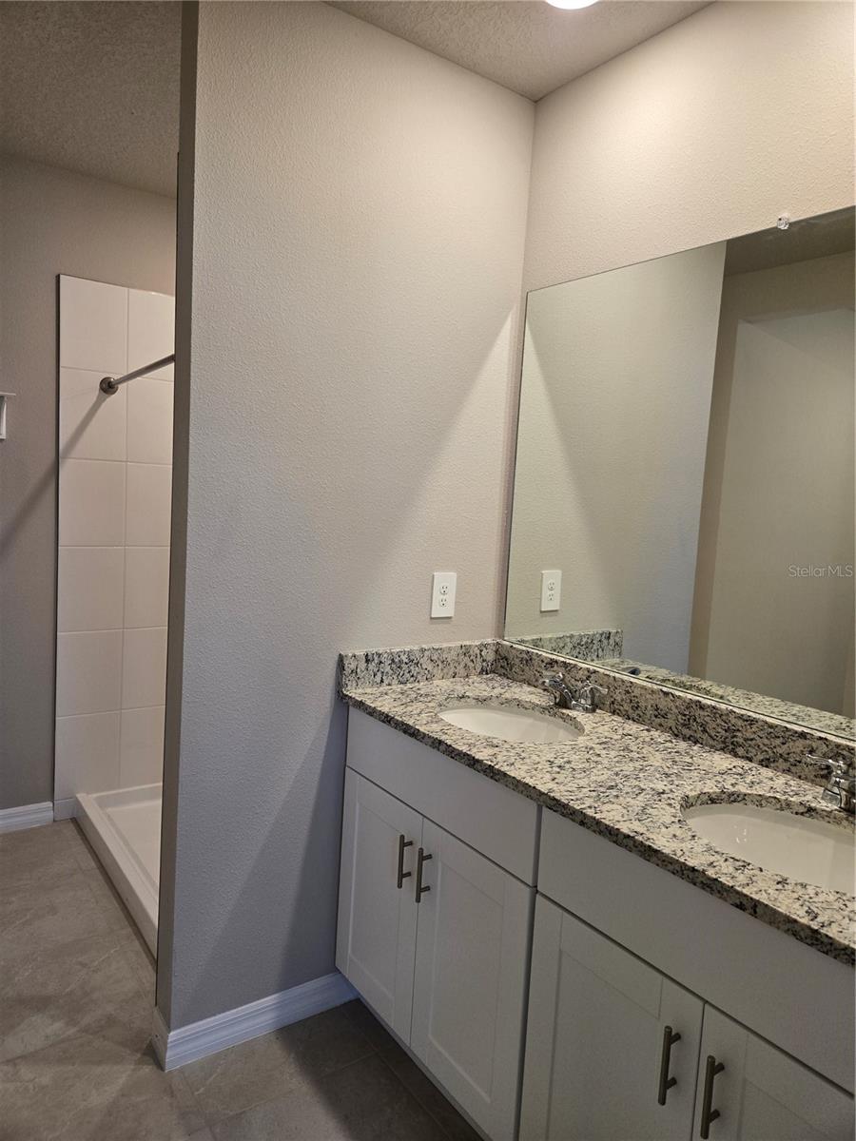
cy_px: 570
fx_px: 758
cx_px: 428
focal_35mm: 23
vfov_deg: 73.9
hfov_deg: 58.9
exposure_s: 1/120
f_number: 1.8
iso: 125
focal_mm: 5.4
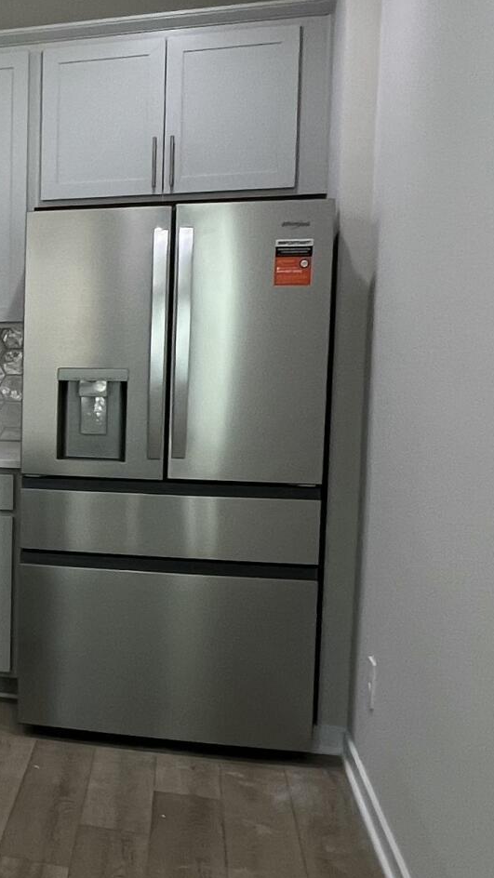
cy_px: 432
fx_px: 1048
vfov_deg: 45.5
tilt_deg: -6.4
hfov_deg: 21.8
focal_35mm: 45
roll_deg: +0.7
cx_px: -262
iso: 125
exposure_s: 1/120
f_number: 1.8
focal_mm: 1.57
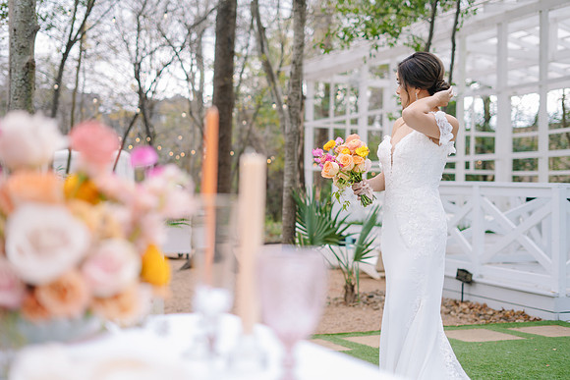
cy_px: 190
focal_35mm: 50
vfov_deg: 27.0
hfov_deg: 39.6
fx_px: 792
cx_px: 285
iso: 50
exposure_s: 1/200
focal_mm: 50
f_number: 2.2
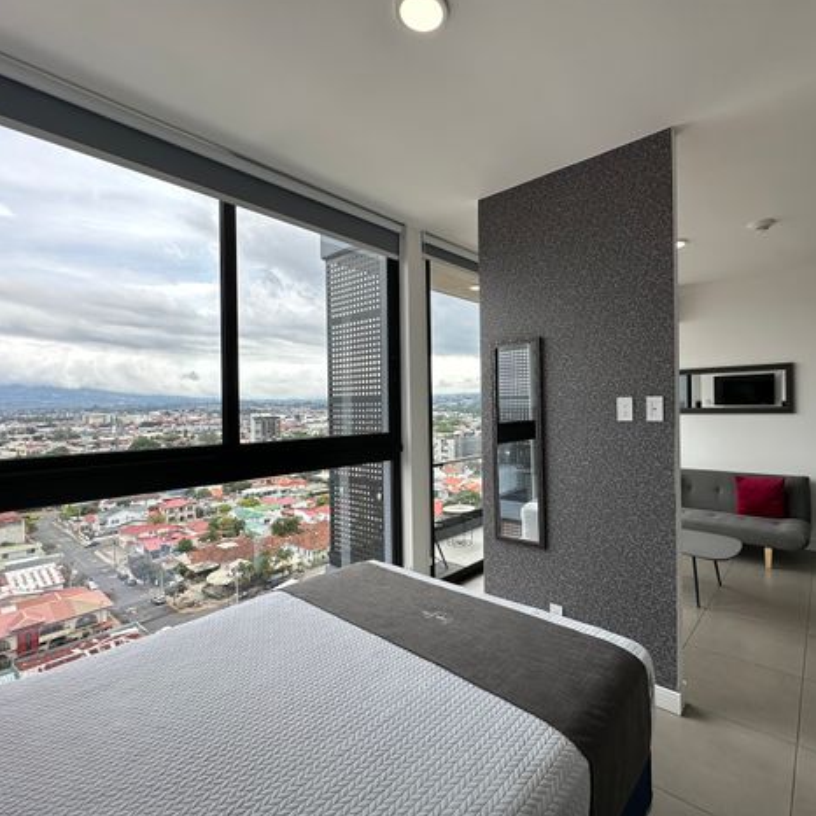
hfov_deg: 83.3
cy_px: 410
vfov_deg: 84.0
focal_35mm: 17
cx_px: 475
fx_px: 453
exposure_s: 1/500
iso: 40
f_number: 2.2
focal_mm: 2.22
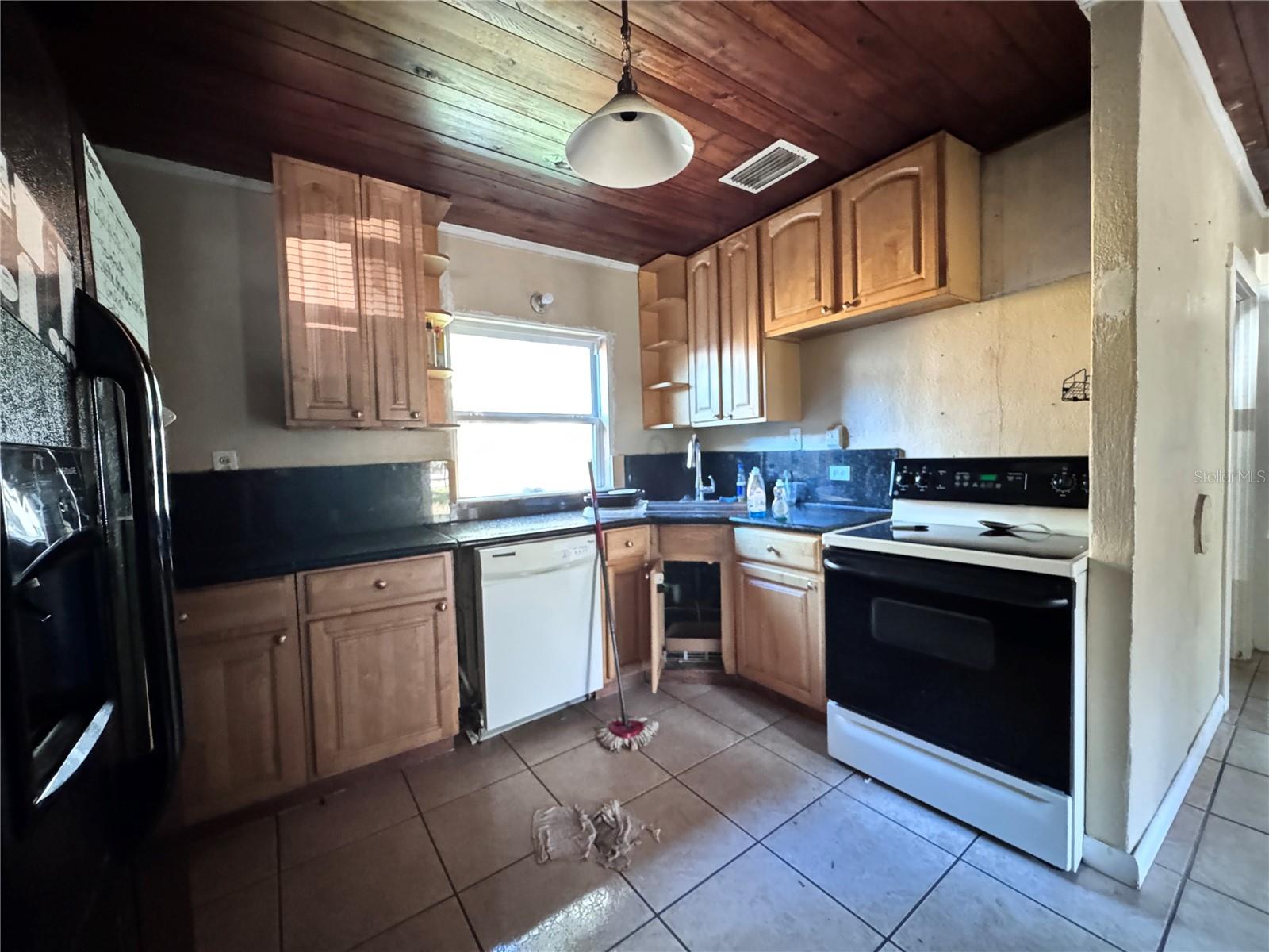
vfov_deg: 85.7
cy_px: 476
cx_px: 634
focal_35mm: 14
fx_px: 513
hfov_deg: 102.1
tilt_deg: -3.0
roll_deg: +2.2
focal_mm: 2.22
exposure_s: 1/30
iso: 2500
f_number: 2.2
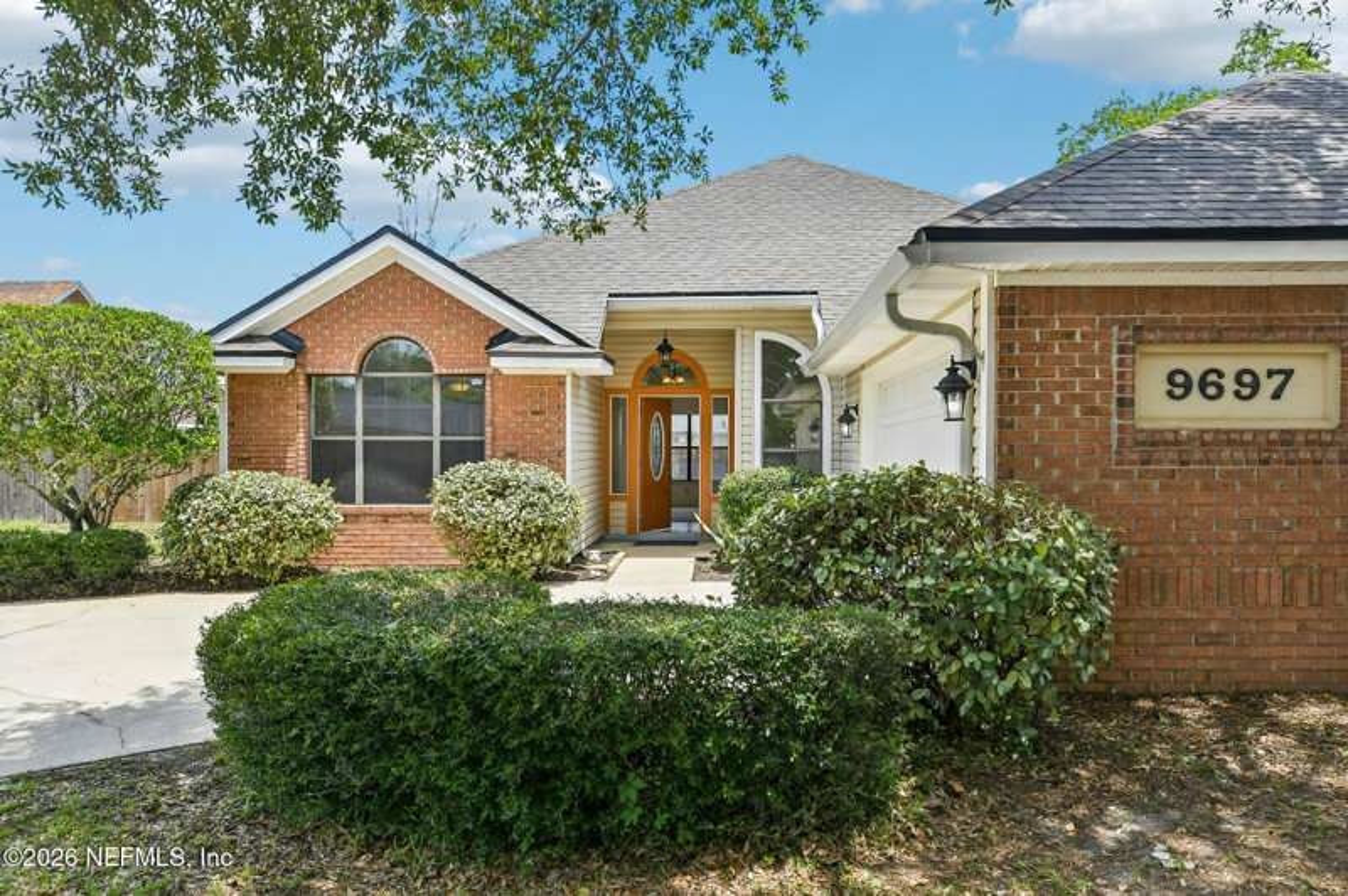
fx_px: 1010
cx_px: 674
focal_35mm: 27
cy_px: 448
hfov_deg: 67.4
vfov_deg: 47.9
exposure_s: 1/500
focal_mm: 18
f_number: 8
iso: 400
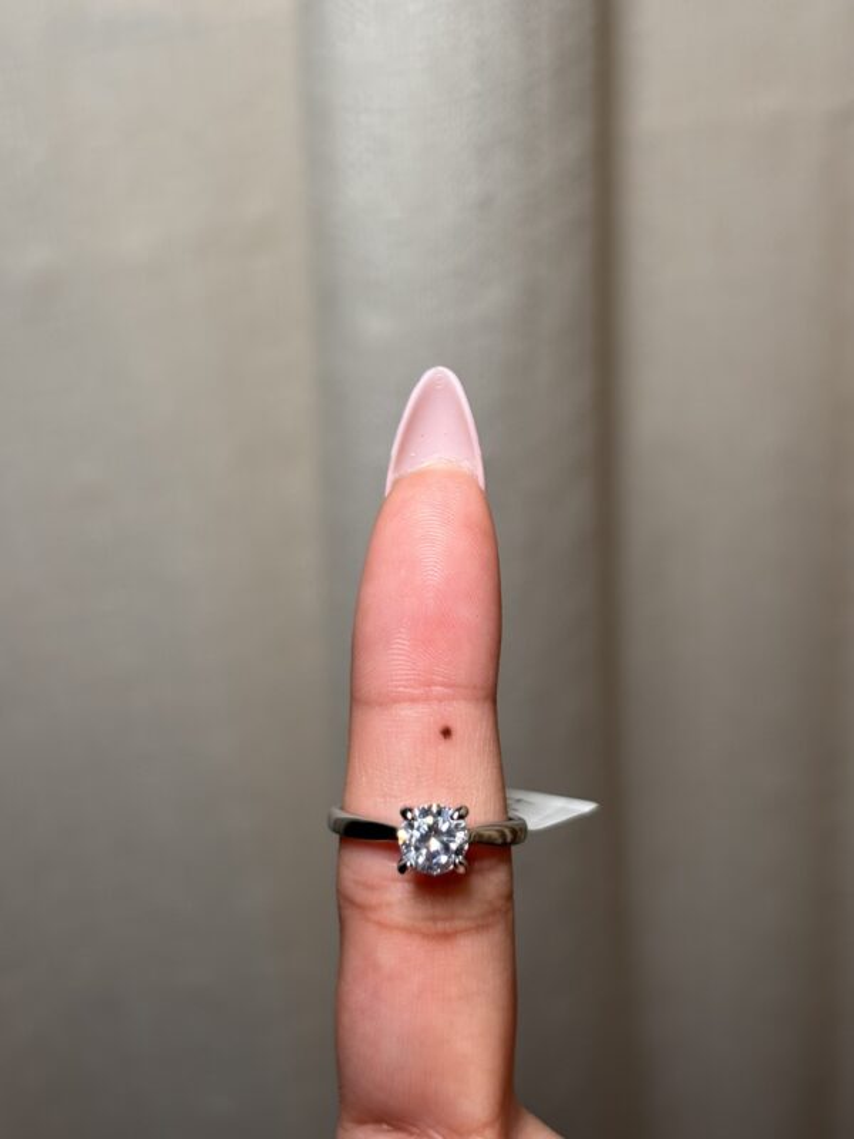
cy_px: 570
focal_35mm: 52
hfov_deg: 28.0
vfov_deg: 36.8
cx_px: 427
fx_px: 1710
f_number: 1.6
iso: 32
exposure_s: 1/60
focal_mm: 5.96
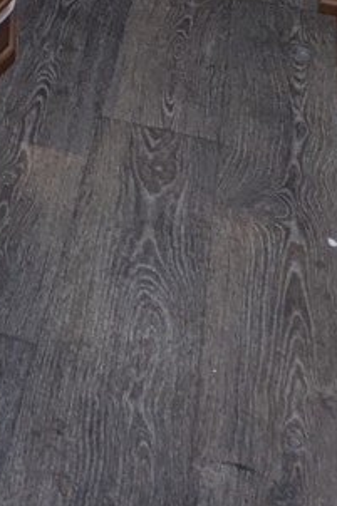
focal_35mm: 77
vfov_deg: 21.8
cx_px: -251
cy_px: -258
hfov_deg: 15.5
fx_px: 1082
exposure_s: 1/30
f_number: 2.2
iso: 308
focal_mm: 2.35
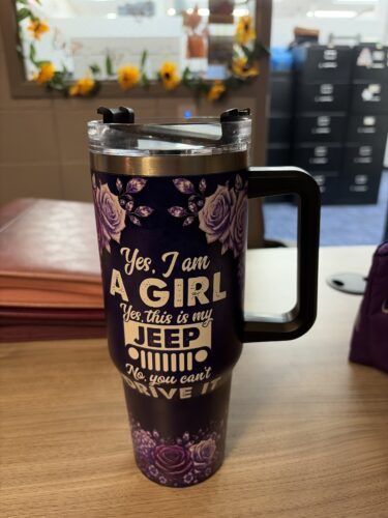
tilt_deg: -21.1
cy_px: 259
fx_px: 389
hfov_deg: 53.1
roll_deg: +0.7
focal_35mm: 26
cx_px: 194
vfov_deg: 67.3
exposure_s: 1/40
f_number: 1.6
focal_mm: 5.96
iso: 400
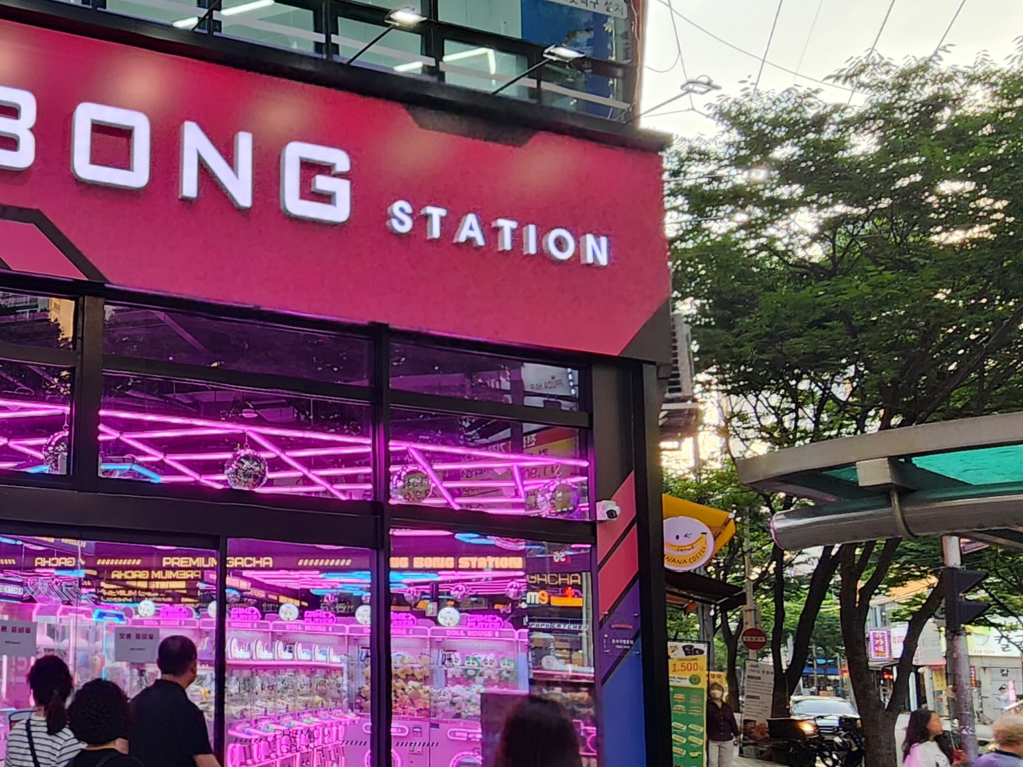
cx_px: -25
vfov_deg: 41.4
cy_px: 487
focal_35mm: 34
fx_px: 1005
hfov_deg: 44.8
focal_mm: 2.2
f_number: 2.2
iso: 80
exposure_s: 1/120
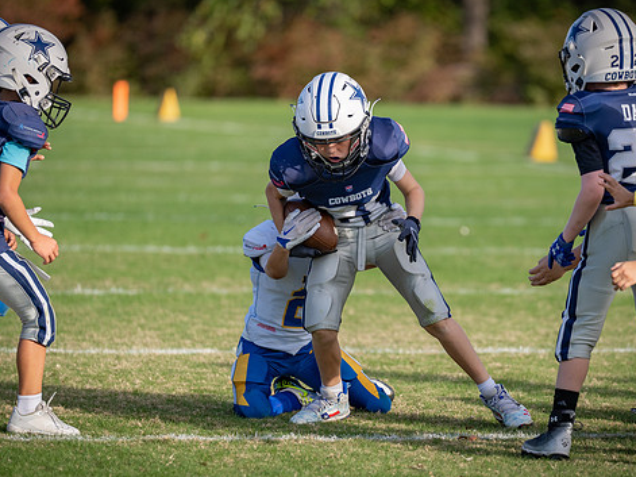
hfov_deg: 6.3
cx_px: 414
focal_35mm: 316
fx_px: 5804
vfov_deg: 4.7
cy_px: 262
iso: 100
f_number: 2.8
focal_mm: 200
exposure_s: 1/2000
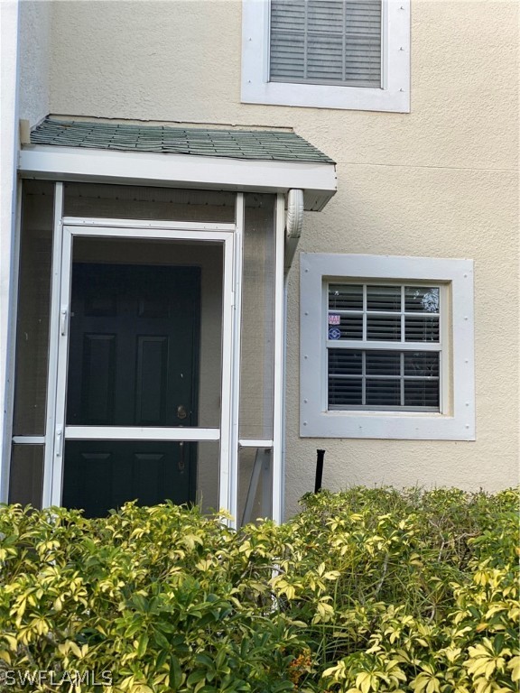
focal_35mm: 52
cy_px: 346
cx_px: 260
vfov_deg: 36.8
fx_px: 1042
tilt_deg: +7.1
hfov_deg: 28.0
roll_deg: -0.6
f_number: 2
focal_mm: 6
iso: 20
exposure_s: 1/122
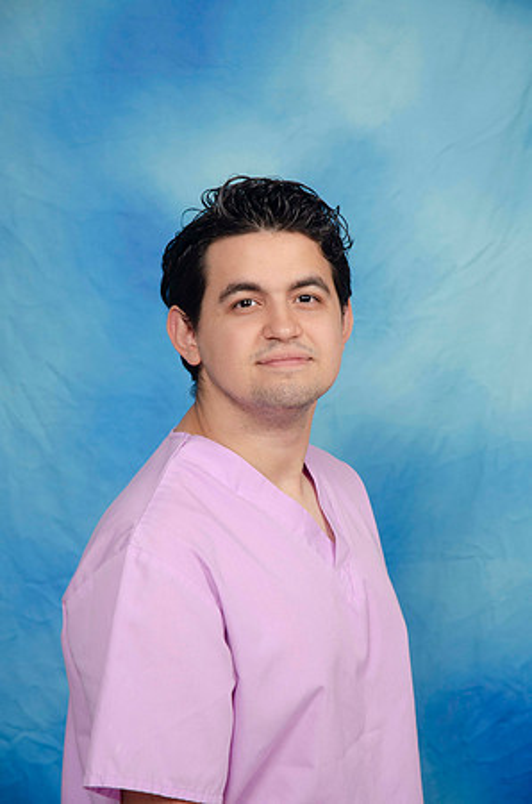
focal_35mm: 105
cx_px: 266
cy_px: 402
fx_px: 2338
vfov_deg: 19.5
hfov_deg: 13.0
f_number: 5.6
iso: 200
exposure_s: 1/60
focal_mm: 70
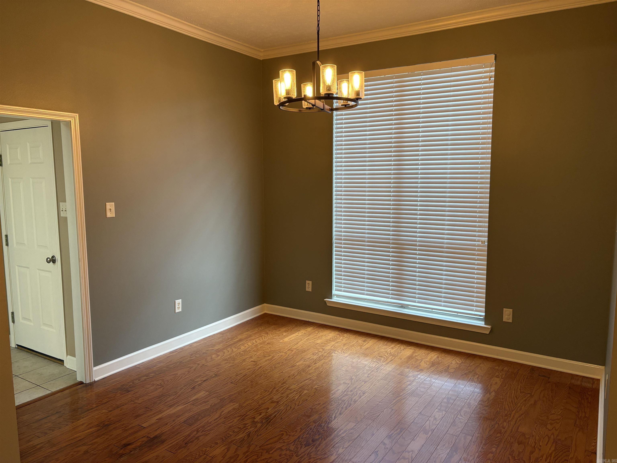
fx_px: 463
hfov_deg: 67.3
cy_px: 232
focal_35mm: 26
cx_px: 308
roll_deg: +0.2
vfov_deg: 53.1
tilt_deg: -6.0
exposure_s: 1/60
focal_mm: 5.96
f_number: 1.6
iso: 100
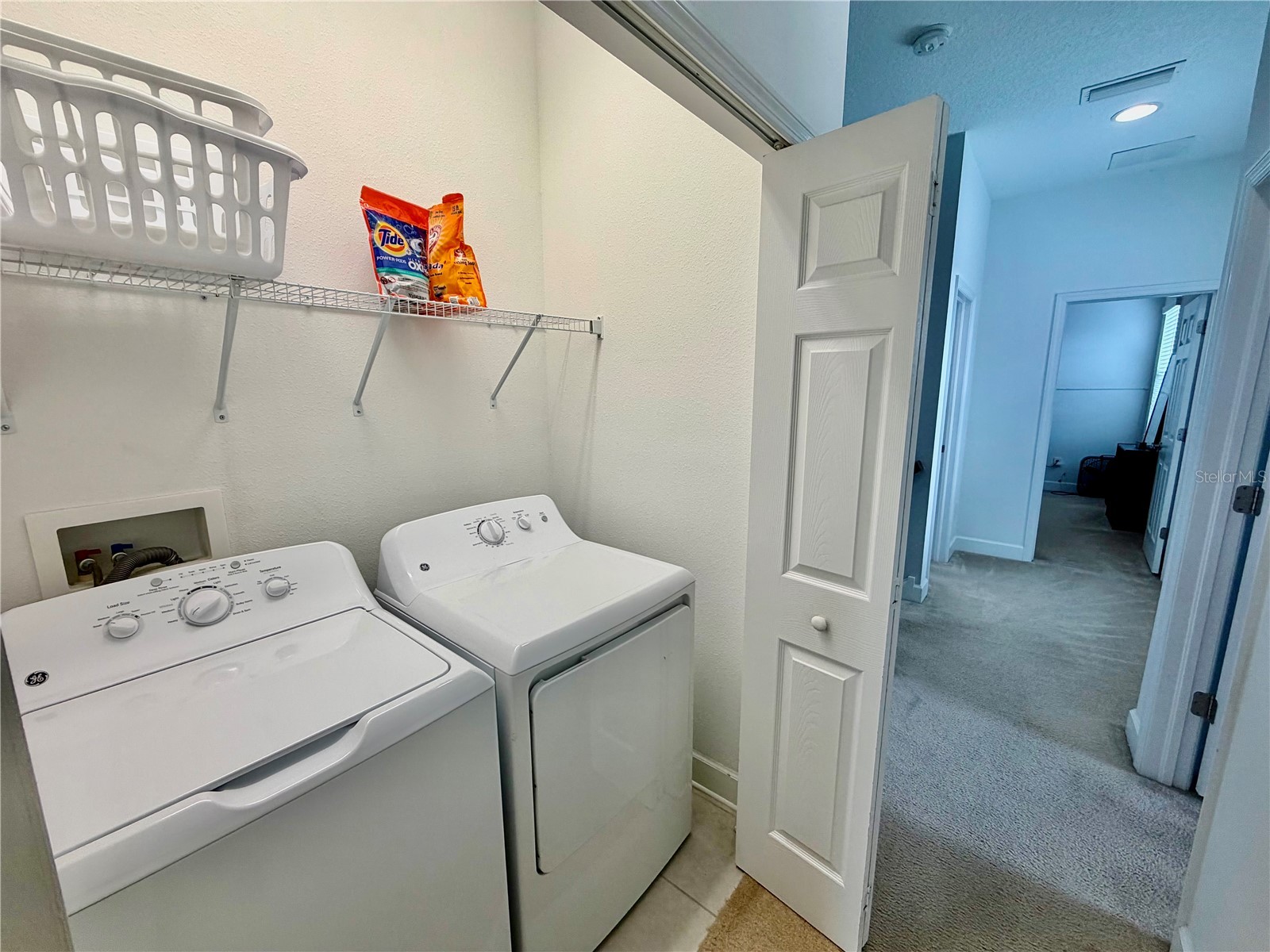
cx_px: 635
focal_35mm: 14
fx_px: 514
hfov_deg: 102.1
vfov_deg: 85.7
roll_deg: +1.7
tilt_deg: -10.1
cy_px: 476
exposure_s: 1/120
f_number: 2.2
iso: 100
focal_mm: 2.22
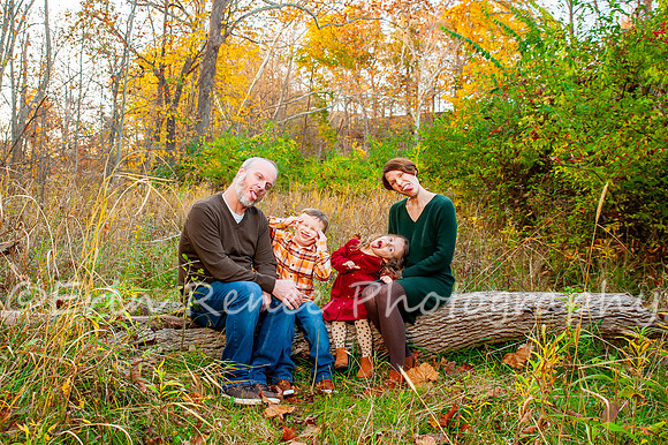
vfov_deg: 36.4
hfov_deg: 52.4
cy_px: 222
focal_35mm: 36
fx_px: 677
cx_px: 297
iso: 500
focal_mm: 30
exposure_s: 1/160
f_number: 5.6
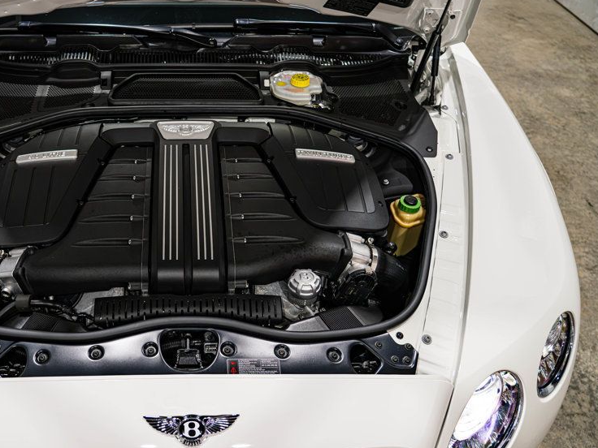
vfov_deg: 39.6
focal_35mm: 36
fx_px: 622
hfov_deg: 50.3
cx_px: 193
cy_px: 237
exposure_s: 1/60
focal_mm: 26
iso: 1000
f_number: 4
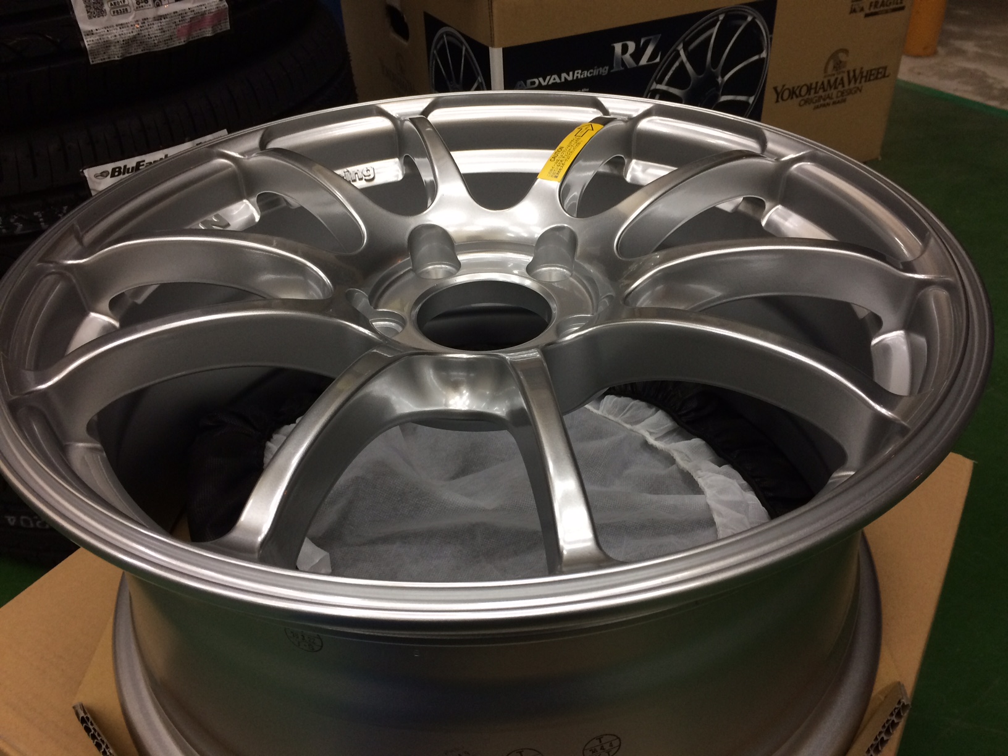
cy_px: 378
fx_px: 844
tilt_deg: -35.1
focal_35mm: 29
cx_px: 504
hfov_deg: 61.7
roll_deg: +3.6
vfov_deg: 48.2
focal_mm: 4.15
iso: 64
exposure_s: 1/30
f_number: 2.2
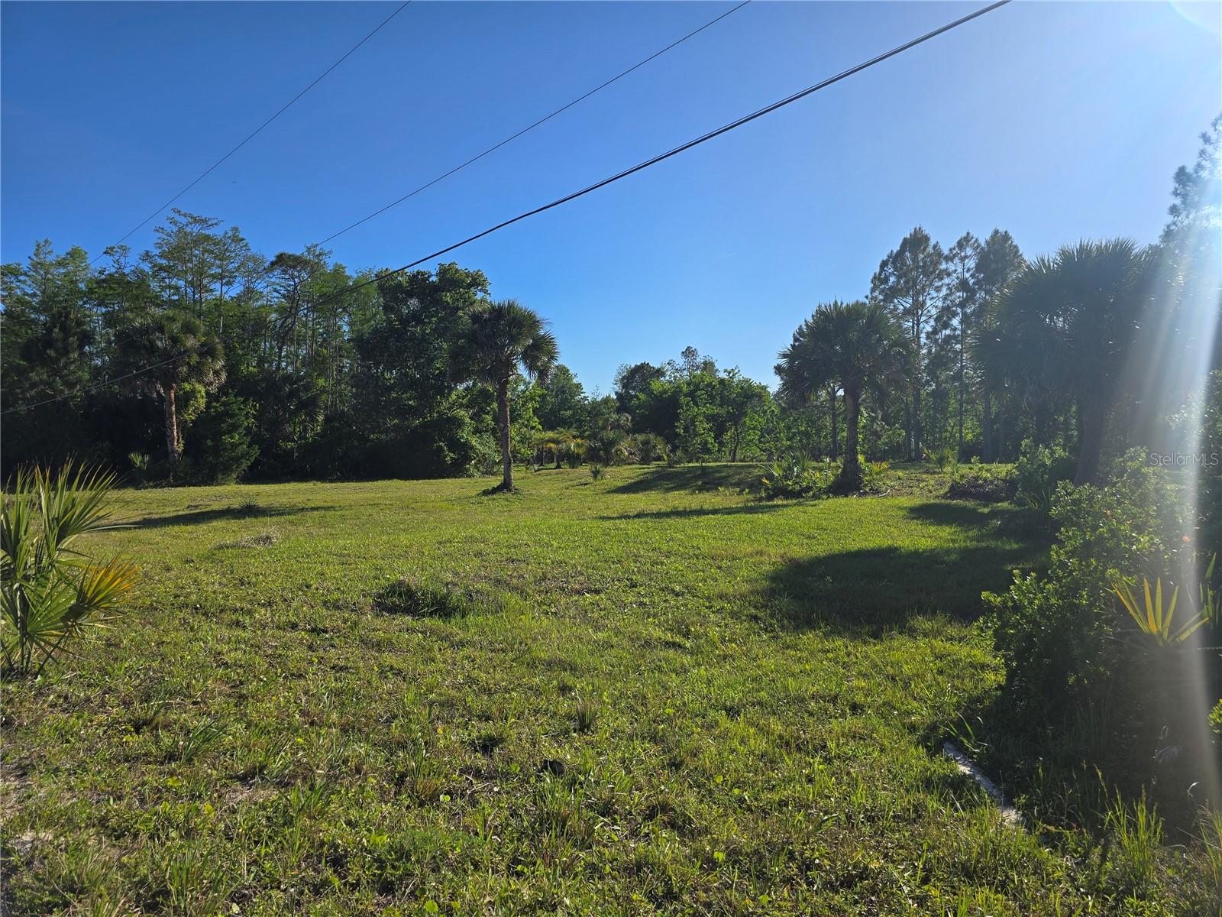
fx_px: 812
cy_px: 458
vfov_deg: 58.9
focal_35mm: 23
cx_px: 611
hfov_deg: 73.9
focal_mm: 6.3
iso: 12
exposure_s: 1/1016
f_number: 1.7
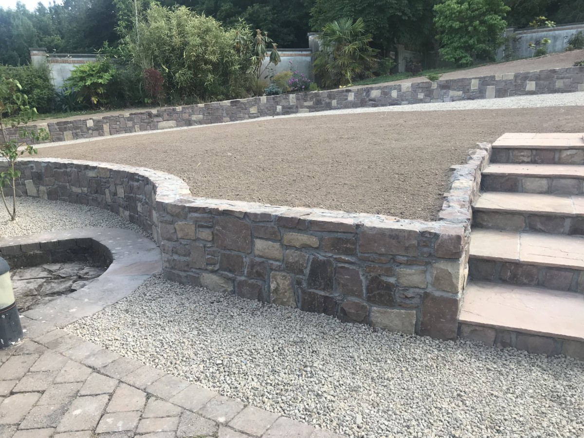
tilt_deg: -13.1
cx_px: 292
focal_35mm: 28
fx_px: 472
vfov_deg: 49.7
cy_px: 219
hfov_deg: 63.4
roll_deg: +2.3
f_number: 1.8
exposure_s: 1/431
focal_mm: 3.99
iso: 20
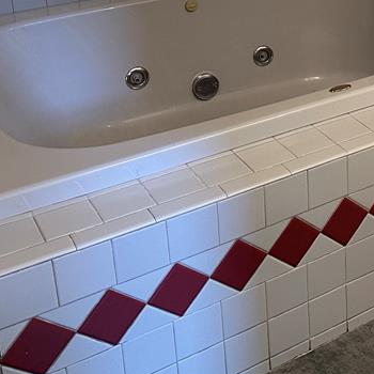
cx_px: 426
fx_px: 758
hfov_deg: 25.4
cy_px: 9
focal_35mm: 62
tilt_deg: -19.0
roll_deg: -1.3
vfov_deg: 26.4
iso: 200
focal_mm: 6.86
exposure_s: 1/60
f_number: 1.78
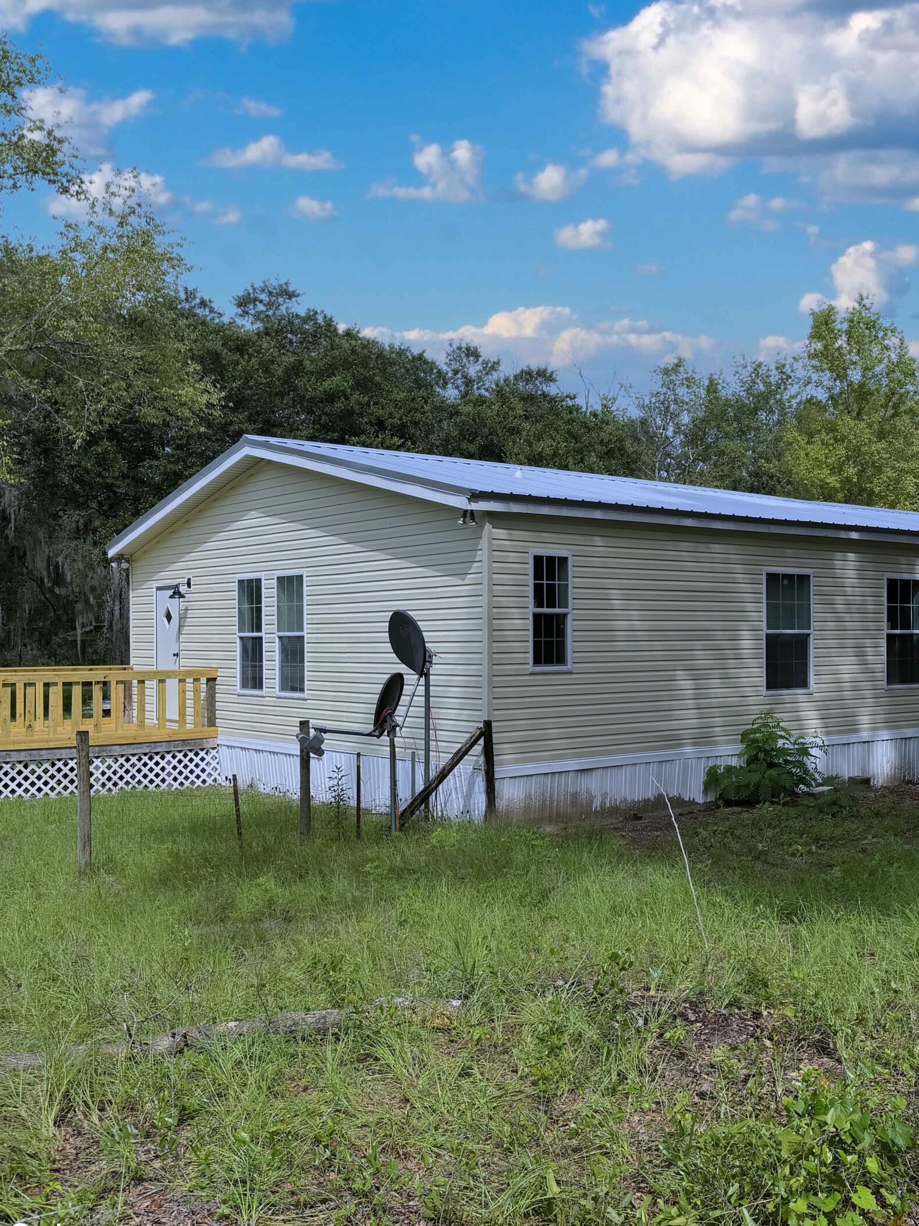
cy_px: 646
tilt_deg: -0.5
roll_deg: +0.6
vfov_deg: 53.9
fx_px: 1204
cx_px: 633
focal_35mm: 34
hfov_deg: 41.1
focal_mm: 6.76
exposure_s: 1/4310
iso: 80
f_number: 1.78
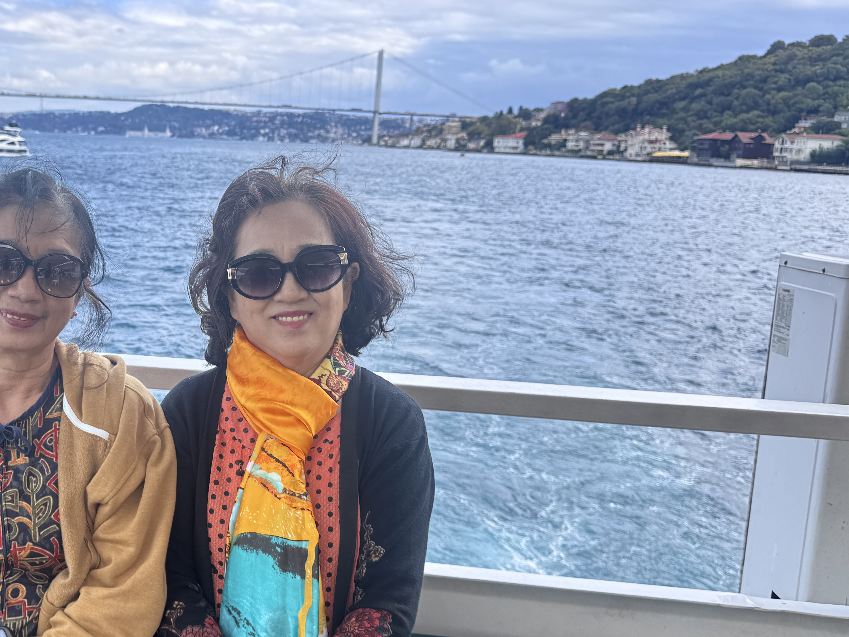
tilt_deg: -12.6
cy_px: 365
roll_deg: -1.6
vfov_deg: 35.9
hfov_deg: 45.2
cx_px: 210
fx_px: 981
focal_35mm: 40
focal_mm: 6.76
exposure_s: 1/503
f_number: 1.78
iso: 80
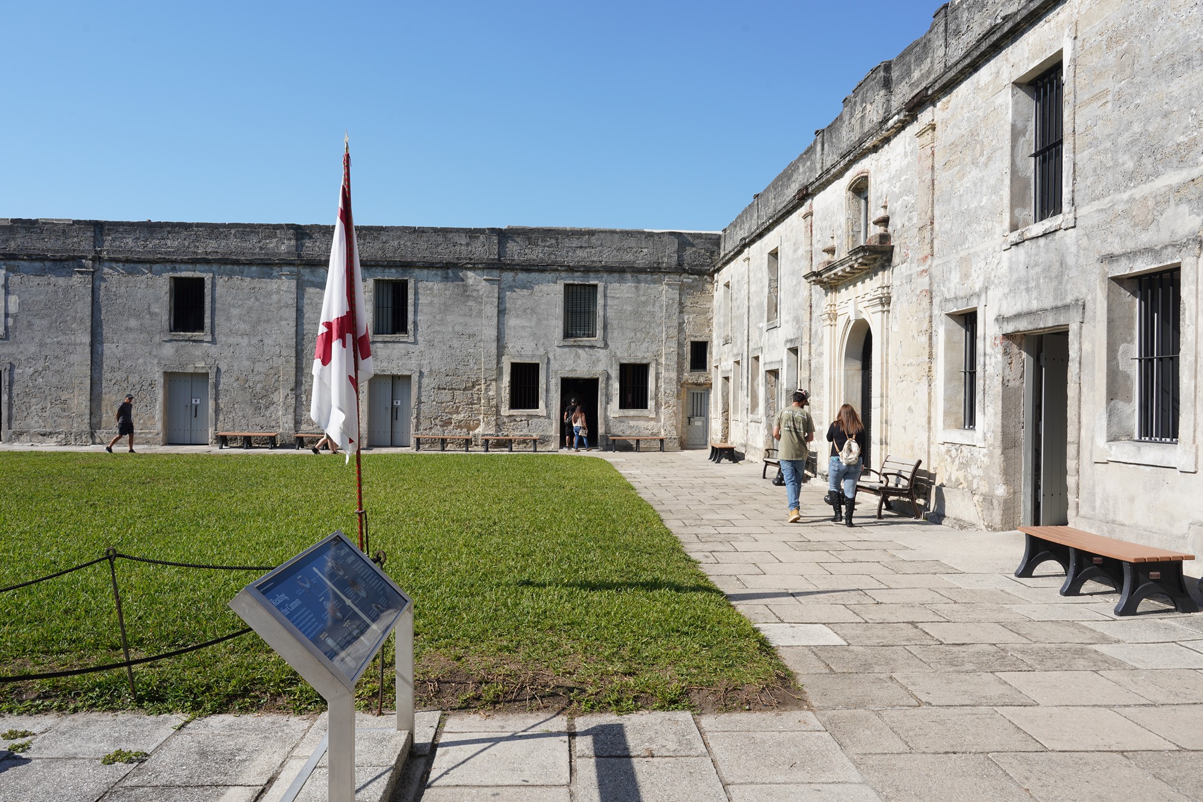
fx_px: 936
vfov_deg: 46.4
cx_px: 602
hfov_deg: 65.5
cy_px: 401
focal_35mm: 28
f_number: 14
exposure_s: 1/100
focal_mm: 28
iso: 100
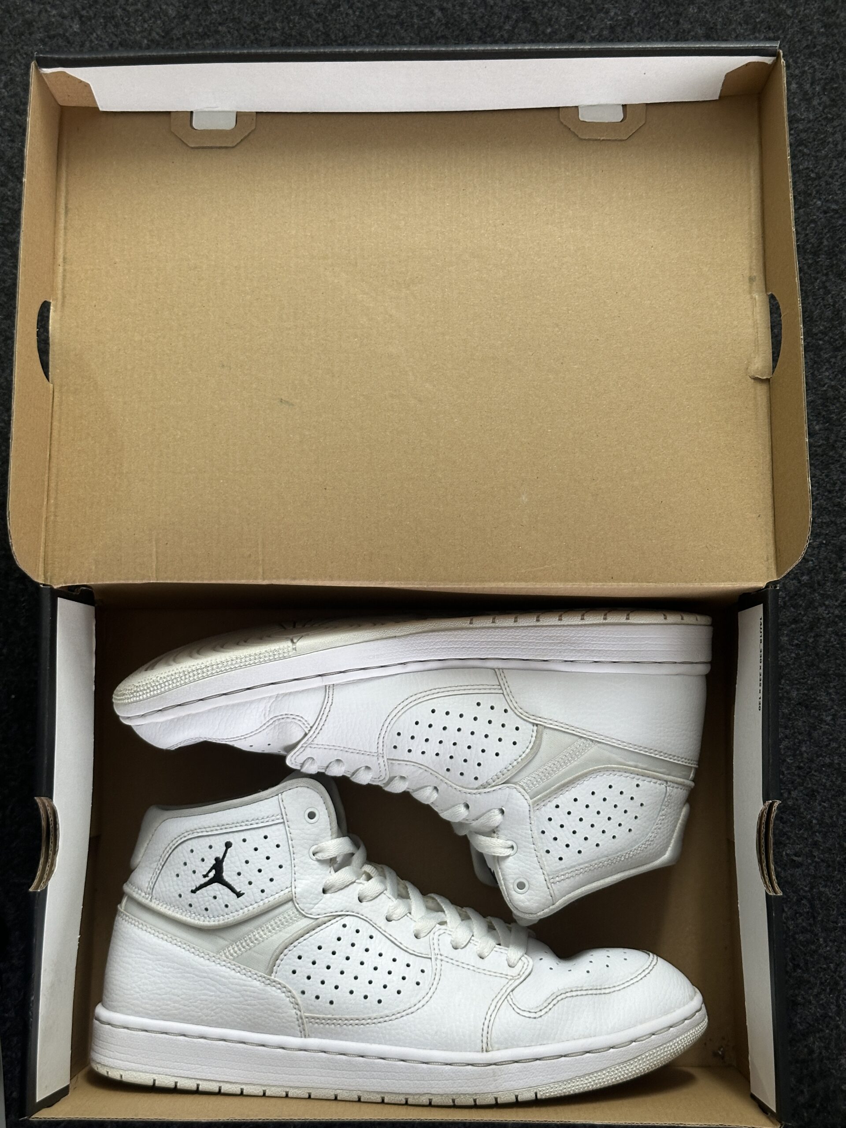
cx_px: 423
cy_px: 564
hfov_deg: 30.3
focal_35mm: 48
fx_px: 1564
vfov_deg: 39.7
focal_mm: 6.86
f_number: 1.78
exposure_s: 1/50
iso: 160
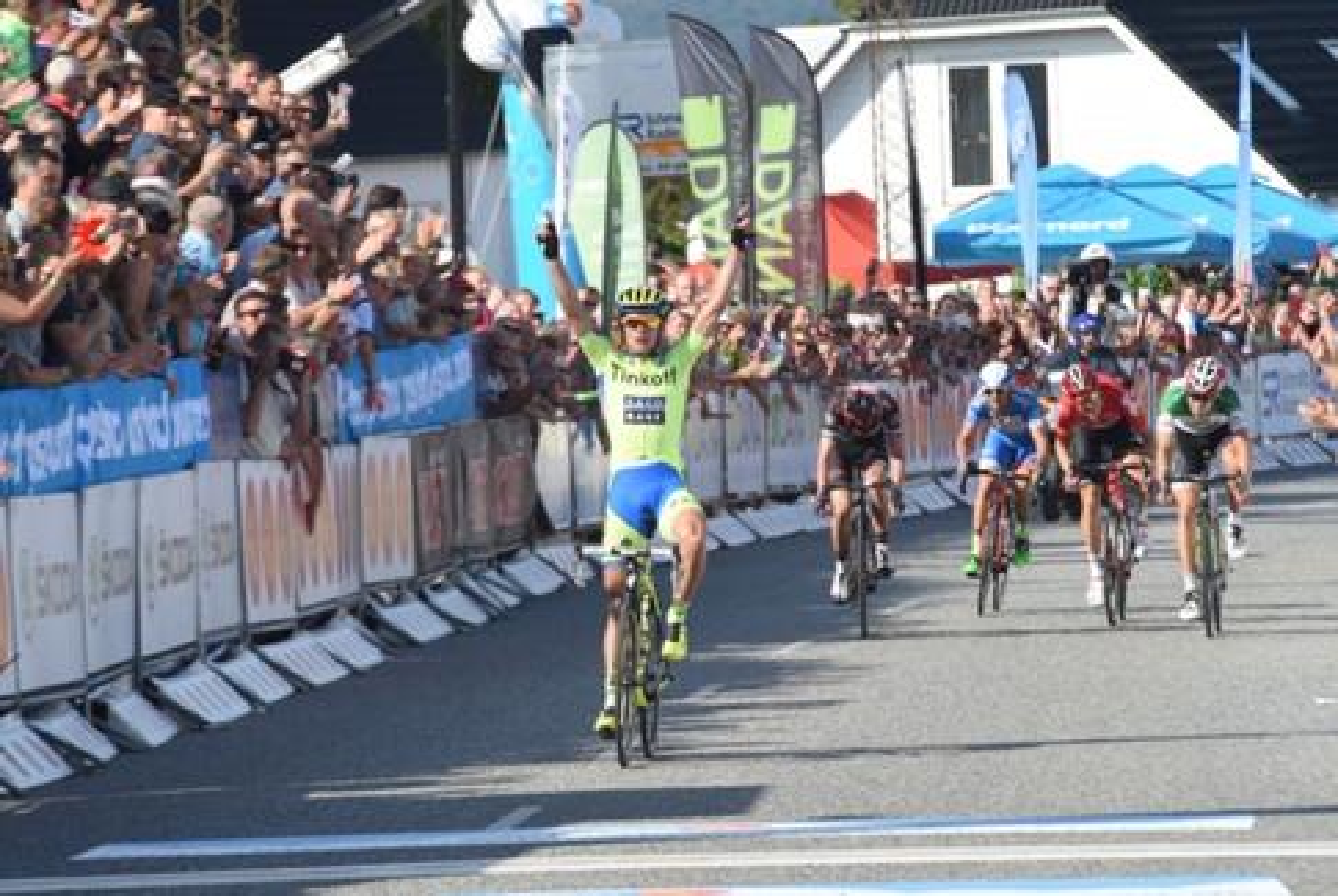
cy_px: 448
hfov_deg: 6.1
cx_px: 669
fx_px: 12656
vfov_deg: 4.1
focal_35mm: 340
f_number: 13
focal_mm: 340
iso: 800
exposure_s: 1/640
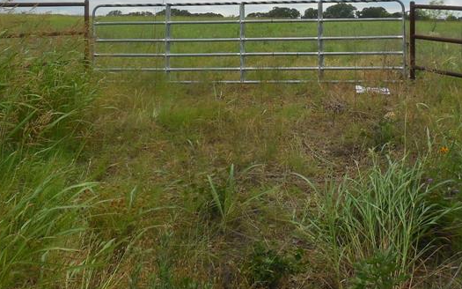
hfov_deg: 32.9
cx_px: 254
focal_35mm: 62
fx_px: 781
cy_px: -4
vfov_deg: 20.3
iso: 125
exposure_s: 1/1600
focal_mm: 5.3
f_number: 3.2
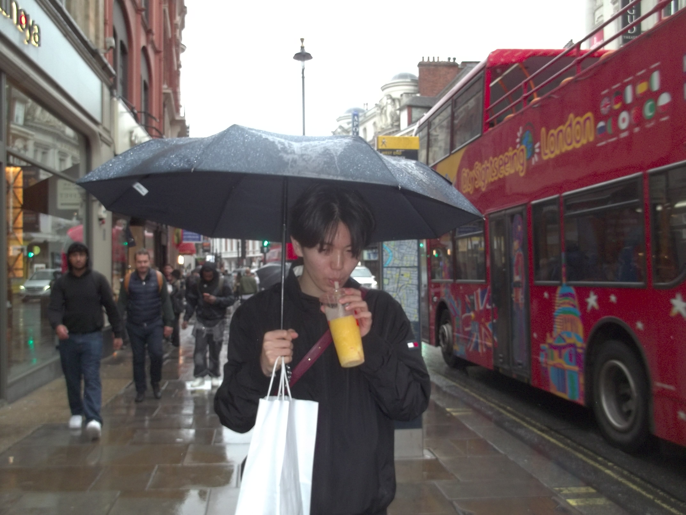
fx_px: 654
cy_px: 258
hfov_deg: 55.4
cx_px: 343
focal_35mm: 33
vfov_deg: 42.9
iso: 160
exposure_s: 1/80
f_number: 3.3
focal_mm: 5.9
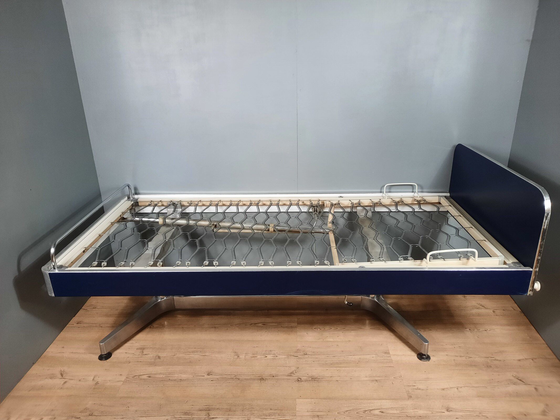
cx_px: 280
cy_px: 210
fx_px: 404
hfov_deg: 69.4
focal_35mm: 25
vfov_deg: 54.9
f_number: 2
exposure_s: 1/33
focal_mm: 4.6
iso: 250
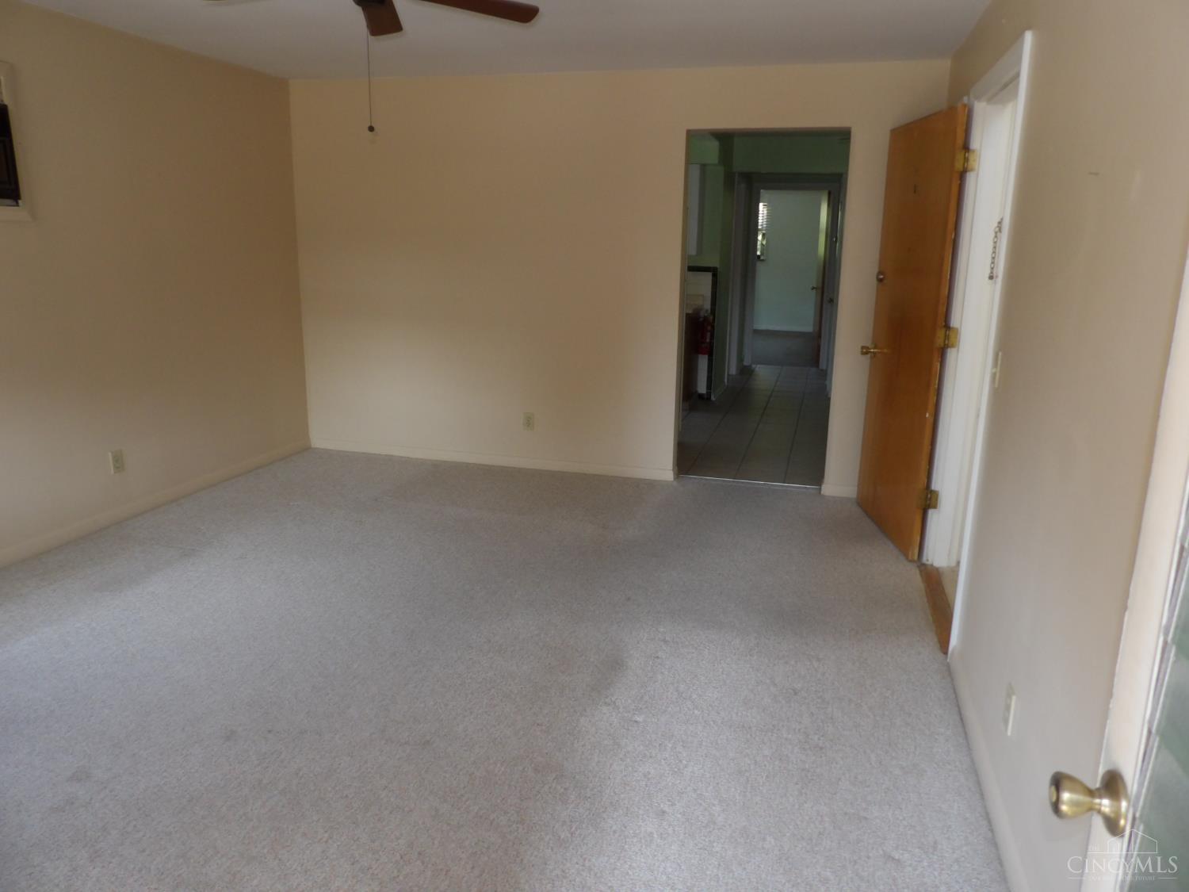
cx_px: 594
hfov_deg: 71.6
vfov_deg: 56.8
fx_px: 824
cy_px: 446
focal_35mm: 24
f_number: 3.2
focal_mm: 4.3
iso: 200
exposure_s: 1/33
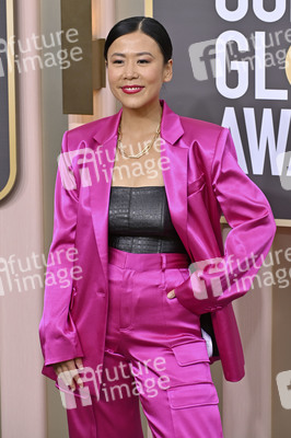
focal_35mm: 135
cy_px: 219
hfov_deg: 10.1
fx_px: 1640
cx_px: 146
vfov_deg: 15.2
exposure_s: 1/640
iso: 800
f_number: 8
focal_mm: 135
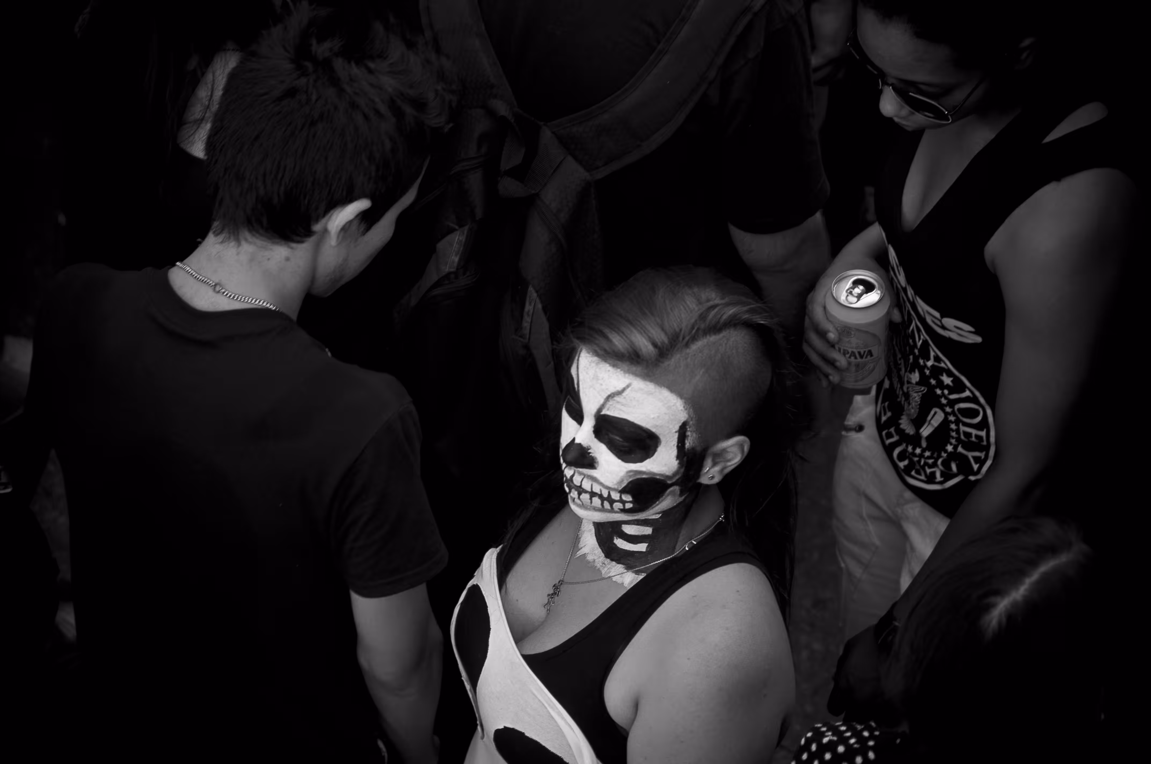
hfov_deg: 19.5
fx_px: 3353
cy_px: 382
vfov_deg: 13.0
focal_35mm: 105
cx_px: 576
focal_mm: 70
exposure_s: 1/500
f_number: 4
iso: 320
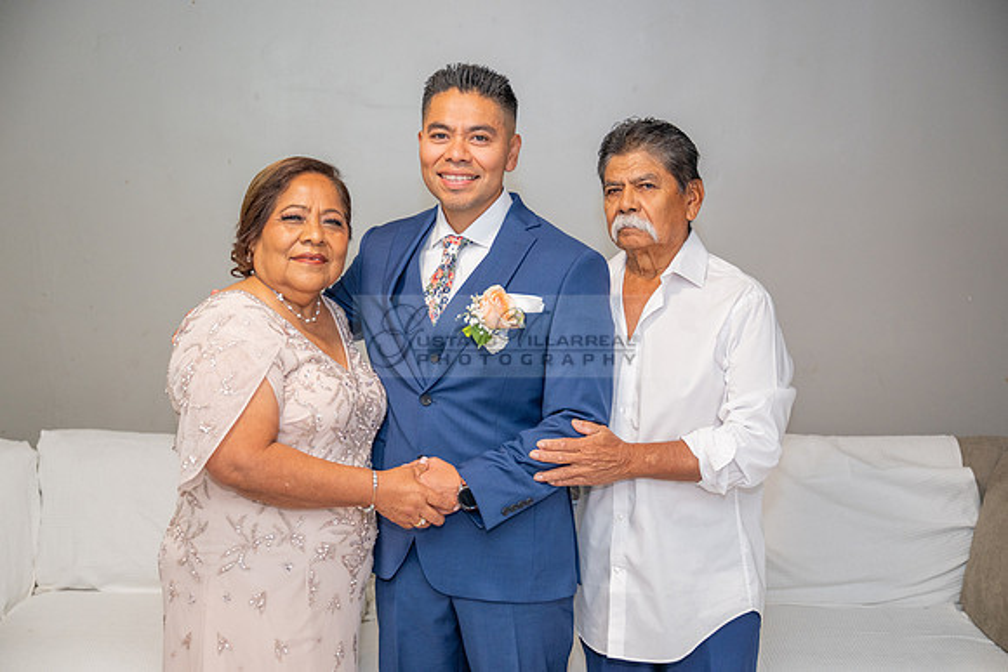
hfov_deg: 38.2
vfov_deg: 26.0
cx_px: 504
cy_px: 336
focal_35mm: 52
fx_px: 1456
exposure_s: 1/125
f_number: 3.2
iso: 640
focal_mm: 52
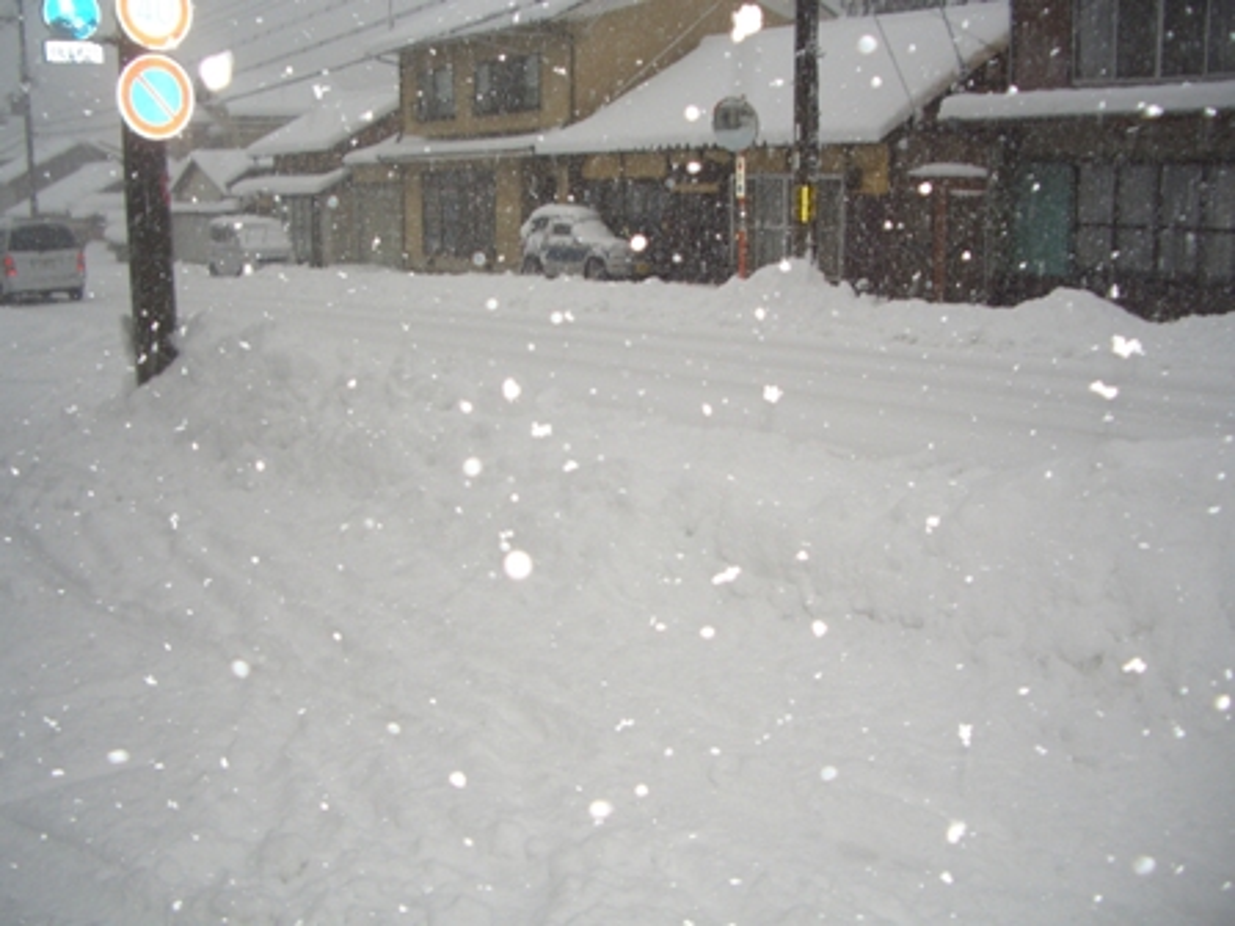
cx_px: 618
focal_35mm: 35
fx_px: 1249
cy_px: 463
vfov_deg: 40.7
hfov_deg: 52.6
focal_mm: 5.8
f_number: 2.6
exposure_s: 1/80
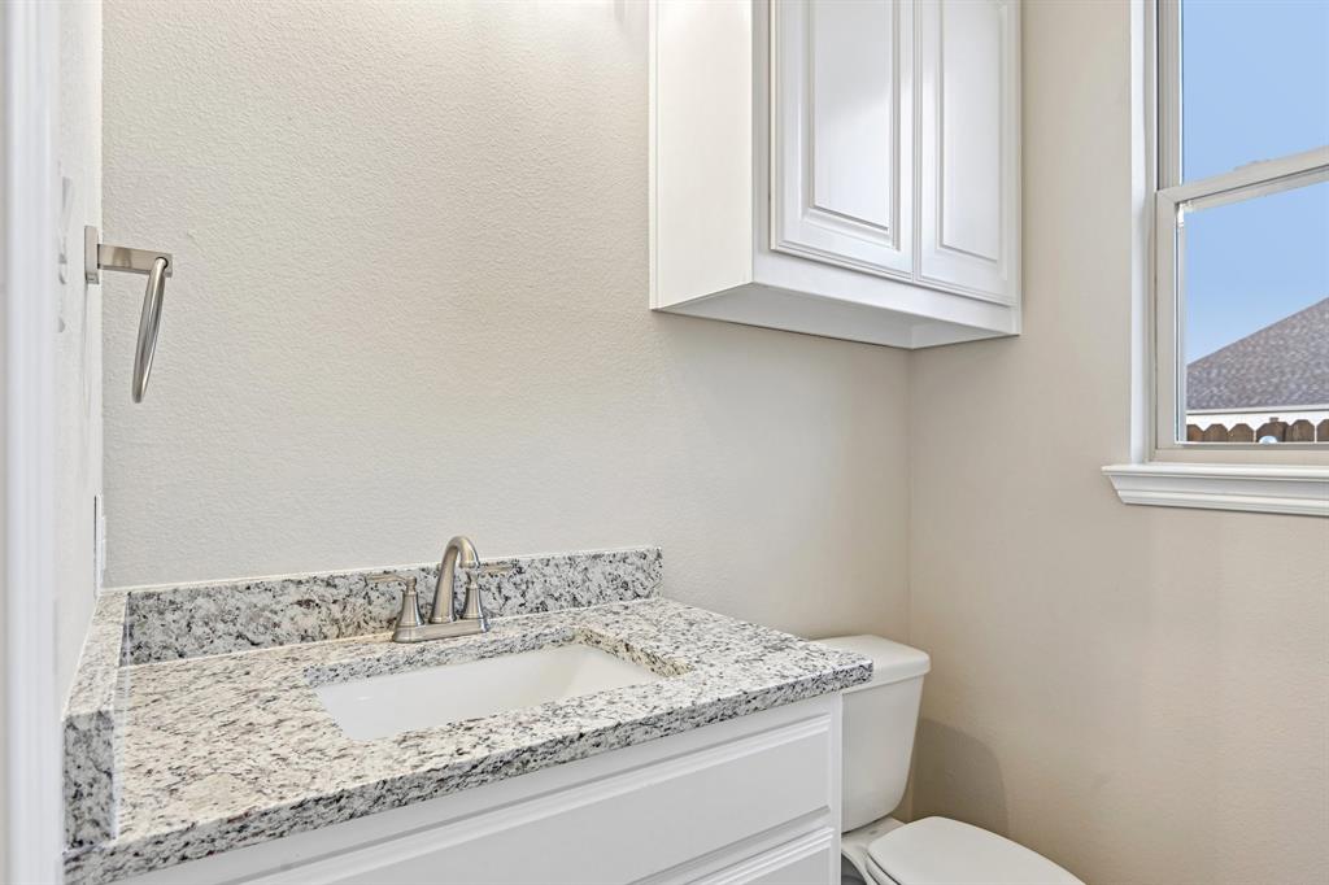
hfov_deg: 86.9
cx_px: 664
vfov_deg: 64.5
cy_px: 442
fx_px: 701
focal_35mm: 19
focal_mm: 19
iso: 400
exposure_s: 1/25
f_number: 8
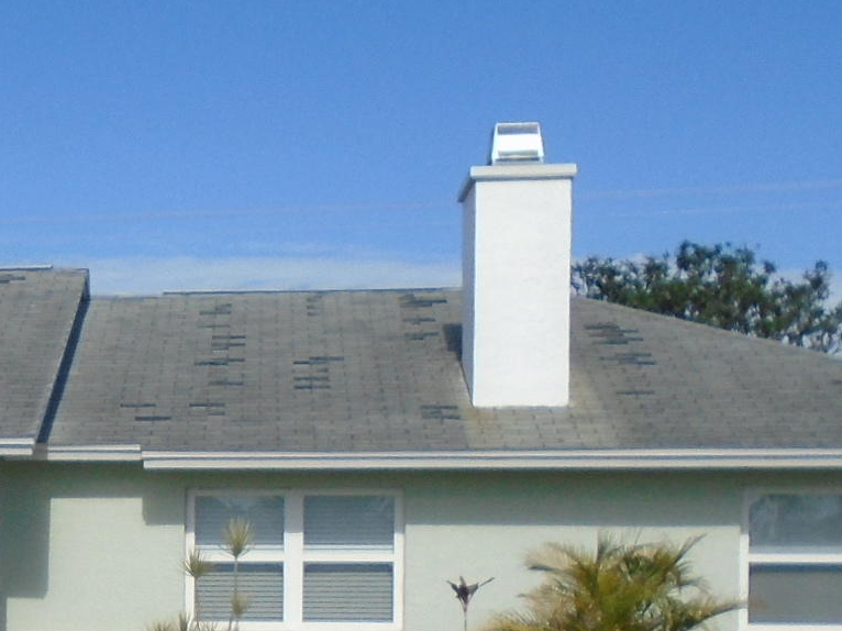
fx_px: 2140
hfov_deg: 21.1
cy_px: 651
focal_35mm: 88
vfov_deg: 16.4
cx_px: -104
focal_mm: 4.6
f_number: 8
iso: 100
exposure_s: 1/320
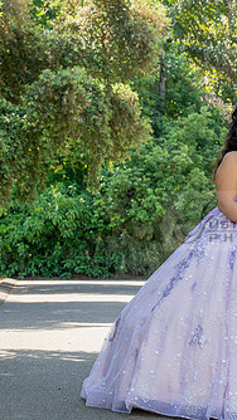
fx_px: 1117
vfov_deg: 21.4
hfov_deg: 11.9
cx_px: 272
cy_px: 221
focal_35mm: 100
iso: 200
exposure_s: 1/200
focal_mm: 55
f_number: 5.6
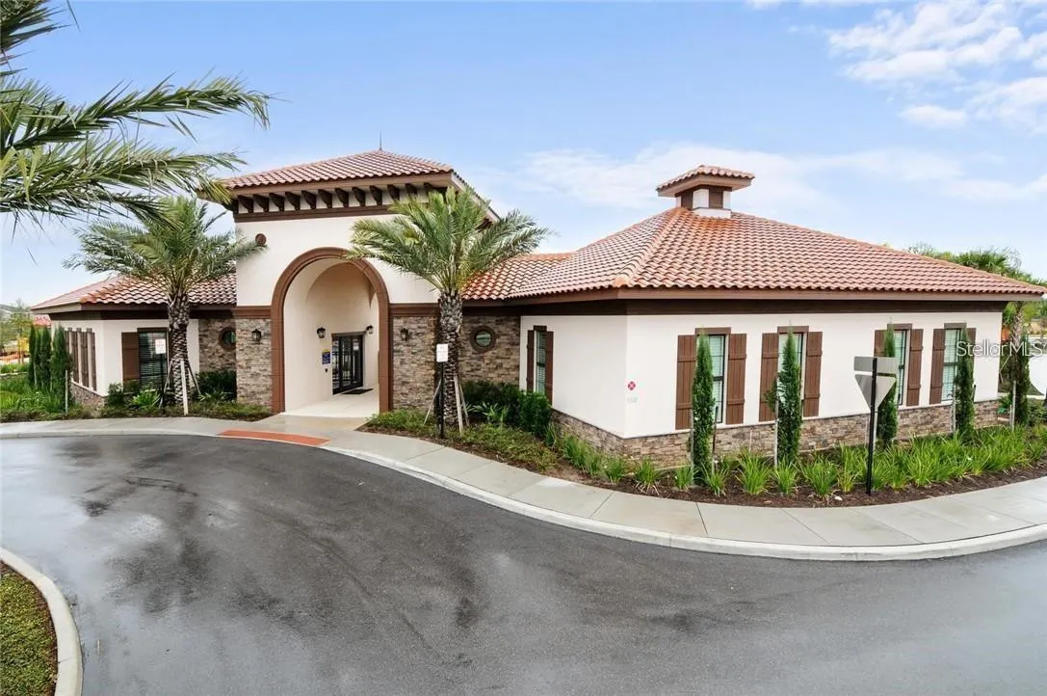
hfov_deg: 100.5
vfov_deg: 77.2
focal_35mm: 15
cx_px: 524
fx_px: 436
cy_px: 348
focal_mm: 10
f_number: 8
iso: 250
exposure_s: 1/80
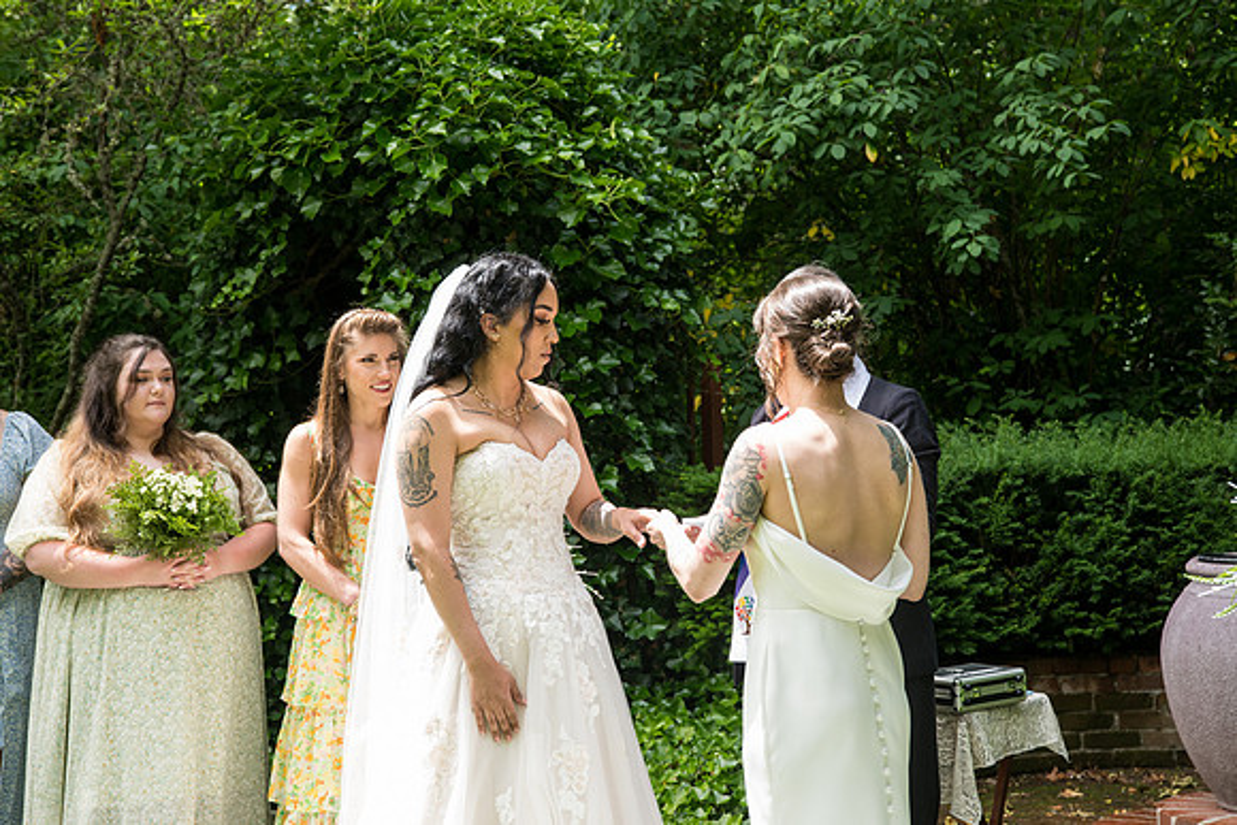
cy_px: 412
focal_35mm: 58
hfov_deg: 34.5
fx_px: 1993
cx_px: 618
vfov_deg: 23.4
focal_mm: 58
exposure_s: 1/400
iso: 500
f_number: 5
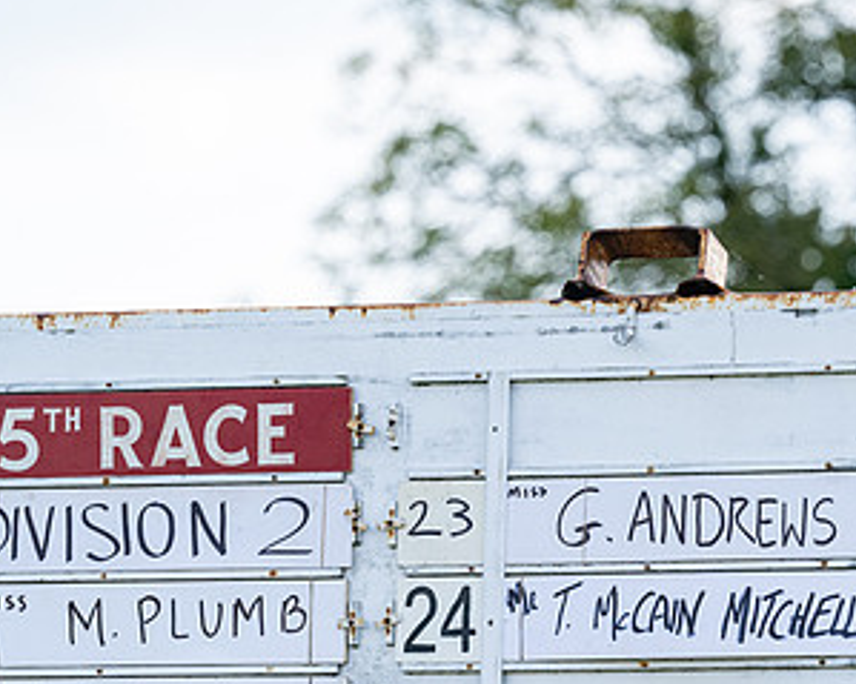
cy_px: 633
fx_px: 7800
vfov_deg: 5.0
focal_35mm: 308
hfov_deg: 6.3
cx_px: 646
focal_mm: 145
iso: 400
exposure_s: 1/2000
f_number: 4
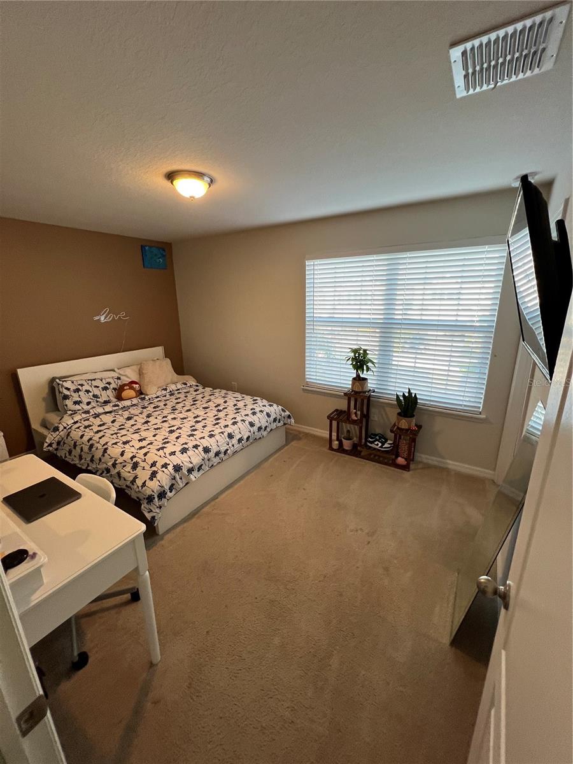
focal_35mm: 13
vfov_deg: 106.2
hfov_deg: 89.9
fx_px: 287
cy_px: 382
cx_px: 286
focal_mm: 1.57
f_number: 1.8
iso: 160
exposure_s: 1/120
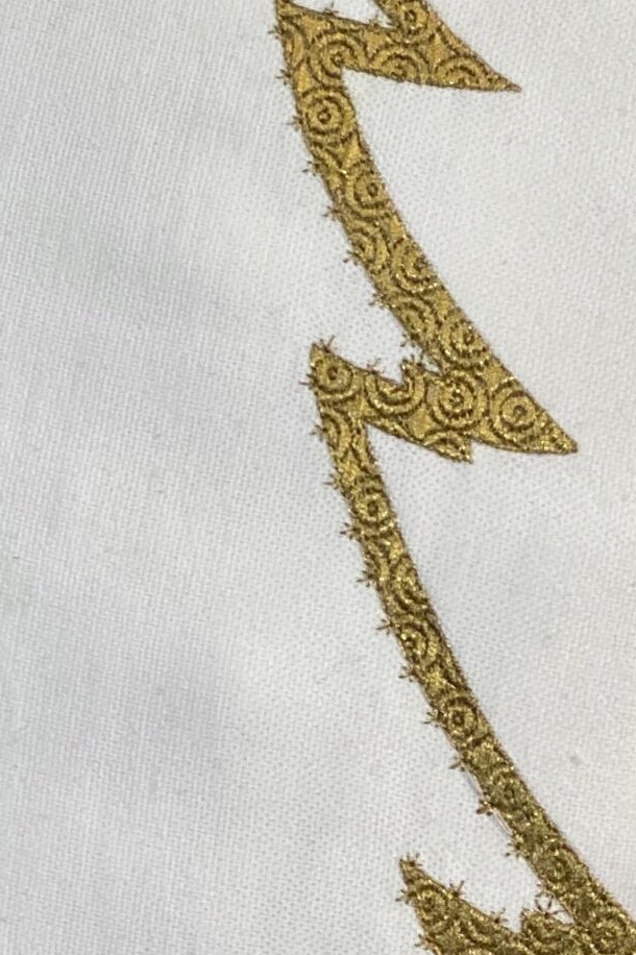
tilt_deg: -20.1
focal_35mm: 189
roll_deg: -11.5
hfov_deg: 7.3
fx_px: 5012
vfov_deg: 10.9
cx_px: 123
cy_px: 602
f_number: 2
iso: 40
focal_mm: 6
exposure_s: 1/122
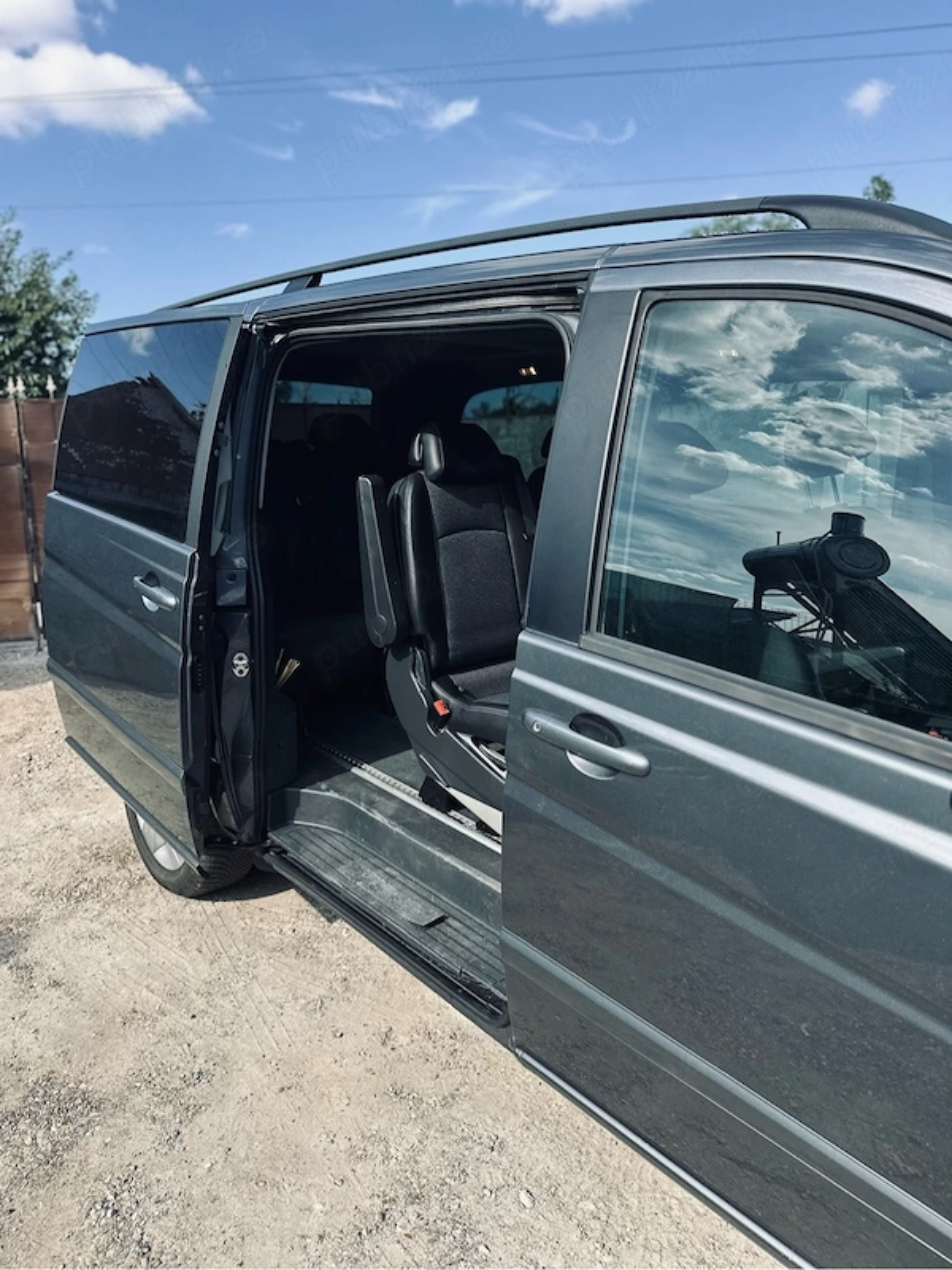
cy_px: 635
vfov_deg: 71.6
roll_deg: +0.7
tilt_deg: -8.4
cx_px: 476
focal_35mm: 24
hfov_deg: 56.8
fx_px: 880
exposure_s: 1/1845
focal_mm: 6.86
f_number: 1.78
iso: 80
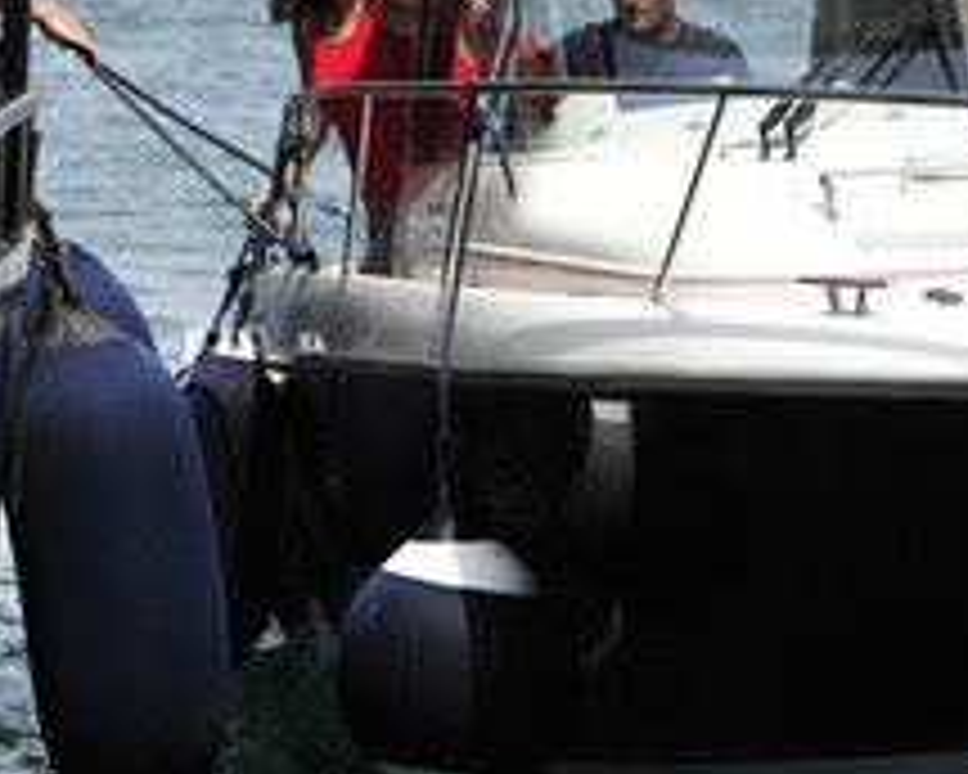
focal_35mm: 419
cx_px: 315
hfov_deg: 4.6
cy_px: 236
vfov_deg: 3.7
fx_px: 12004
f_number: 5.6
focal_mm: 200
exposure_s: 1/3200
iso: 800
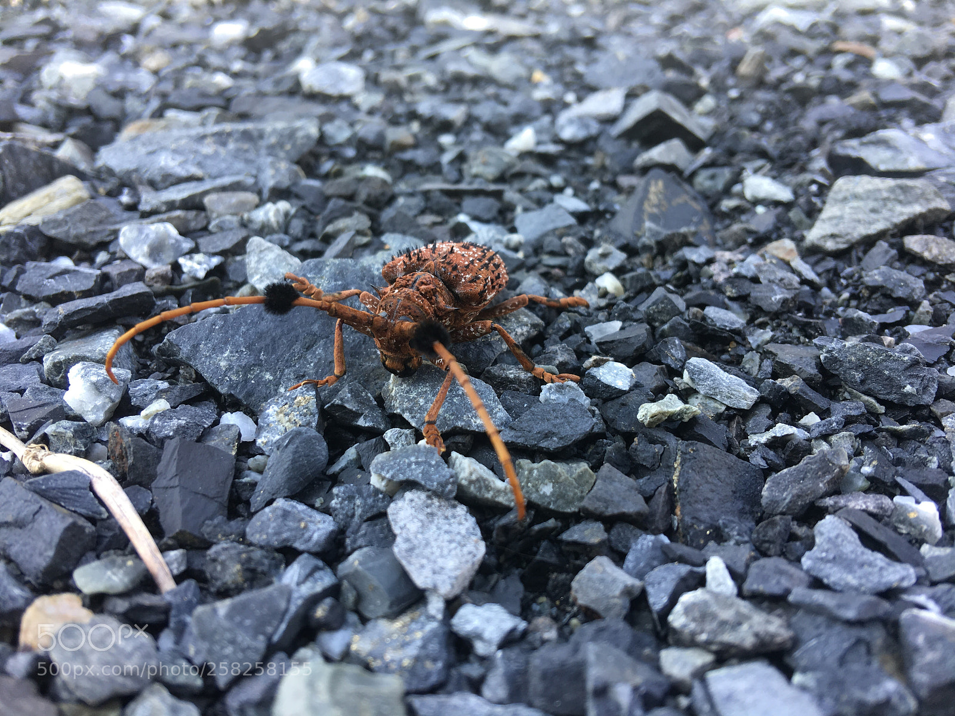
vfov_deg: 48.2
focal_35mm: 29
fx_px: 800
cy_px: 358
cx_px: 478
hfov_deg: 61.7
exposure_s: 1/105
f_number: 2.2
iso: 25
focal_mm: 4.15
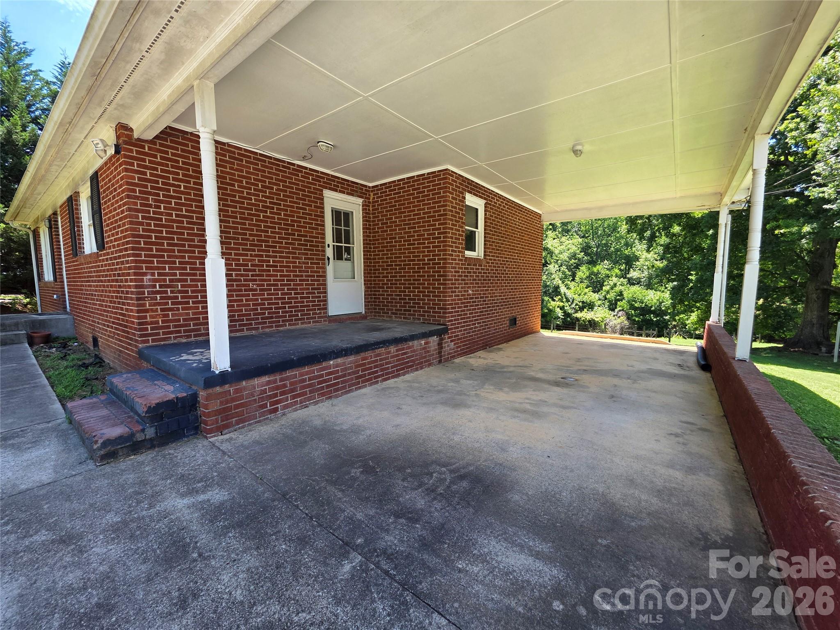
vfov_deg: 89.9
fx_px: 315
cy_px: 315
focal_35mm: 13
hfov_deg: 106.2
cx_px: 420
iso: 40
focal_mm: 2.2
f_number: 1.9
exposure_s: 1/284
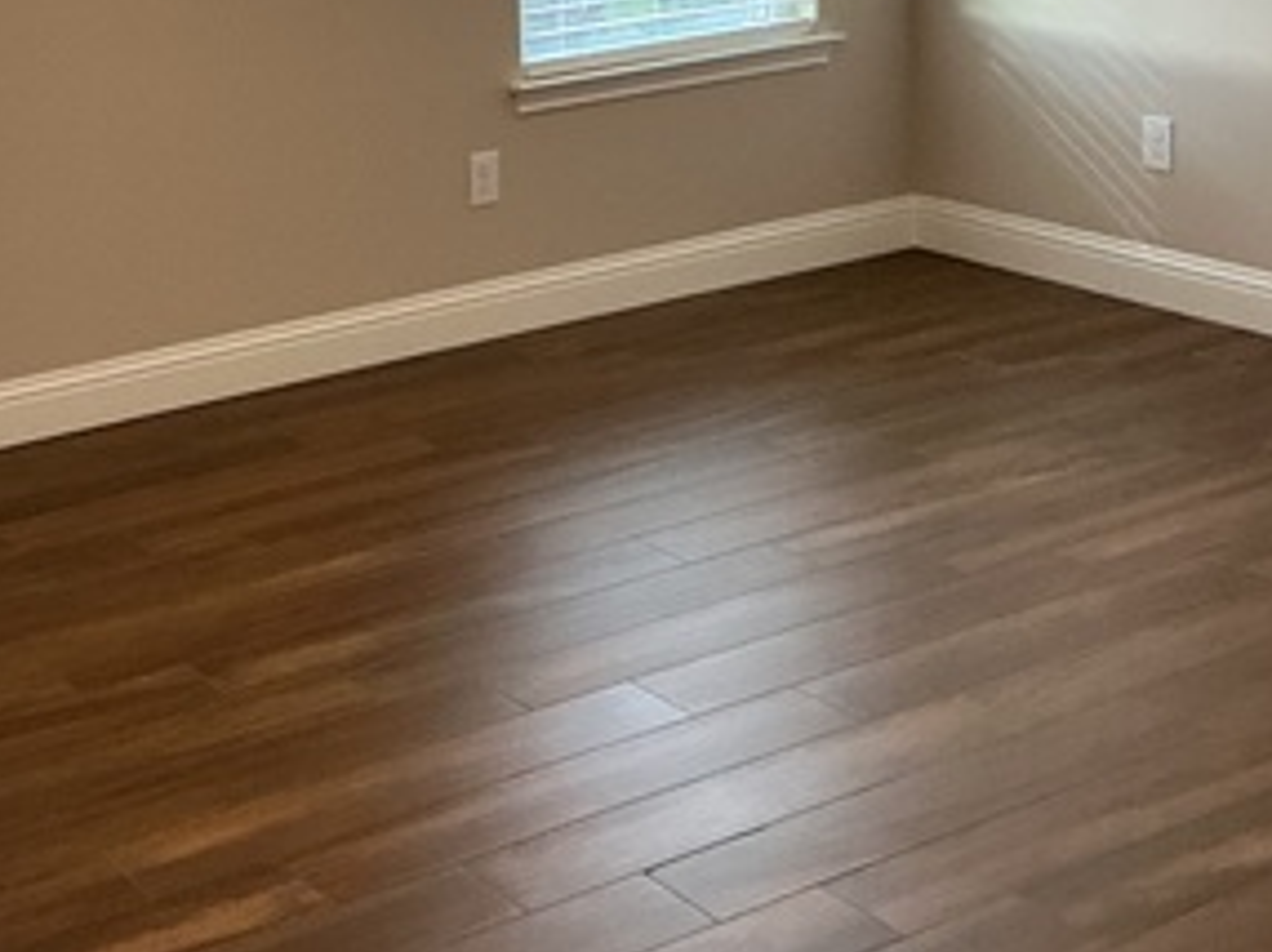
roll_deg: +3.5
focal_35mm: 65
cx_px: 249
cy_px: 142
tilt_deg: -8.1
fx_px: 2386
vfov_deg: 22.1
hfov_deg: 29.2
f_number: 1.8
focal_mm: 3
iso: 160
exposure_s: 1/60
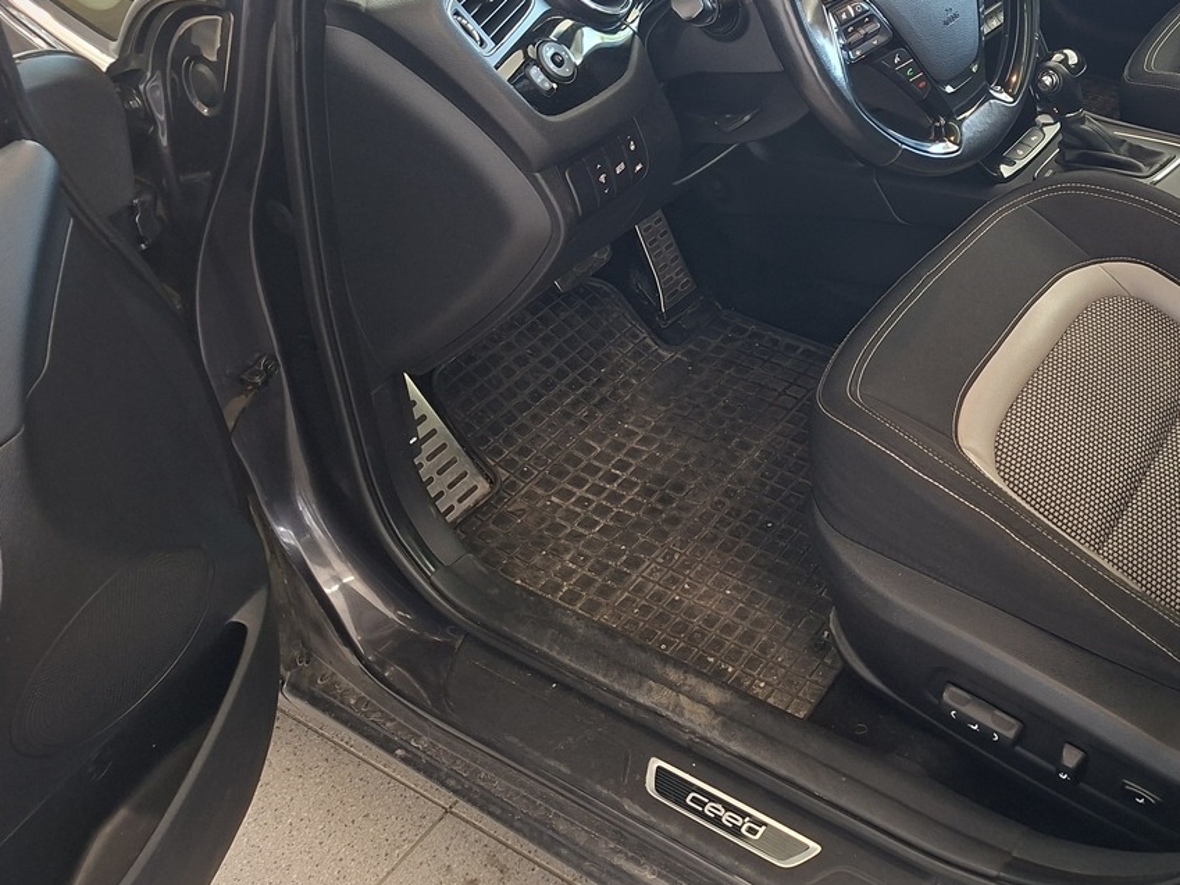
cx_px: 891
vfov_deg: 35.9
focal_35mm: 39
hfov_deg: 46.1
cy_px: 215
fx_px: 1330
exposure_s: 1/50
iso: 320
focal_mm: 5.54
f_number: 1.8
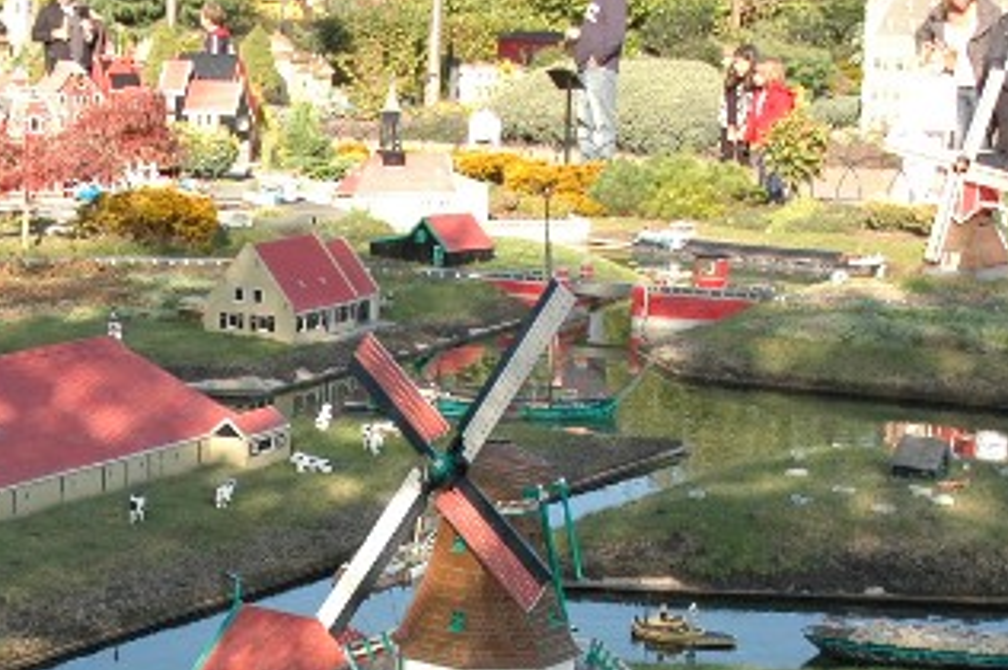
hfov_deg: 22.0
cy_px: 753
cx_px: 159
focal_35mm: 91
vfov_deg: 14.6
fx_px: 2545
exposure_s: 1/320
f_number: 3.8
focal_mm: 24
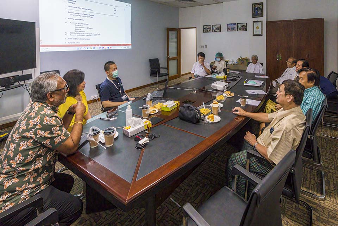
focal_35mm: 14
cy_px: 113
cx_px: 169
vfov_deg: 81.2
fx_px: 131
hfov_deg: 104.3
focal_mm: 14
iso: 4000
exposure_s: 1/250
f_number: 5.6
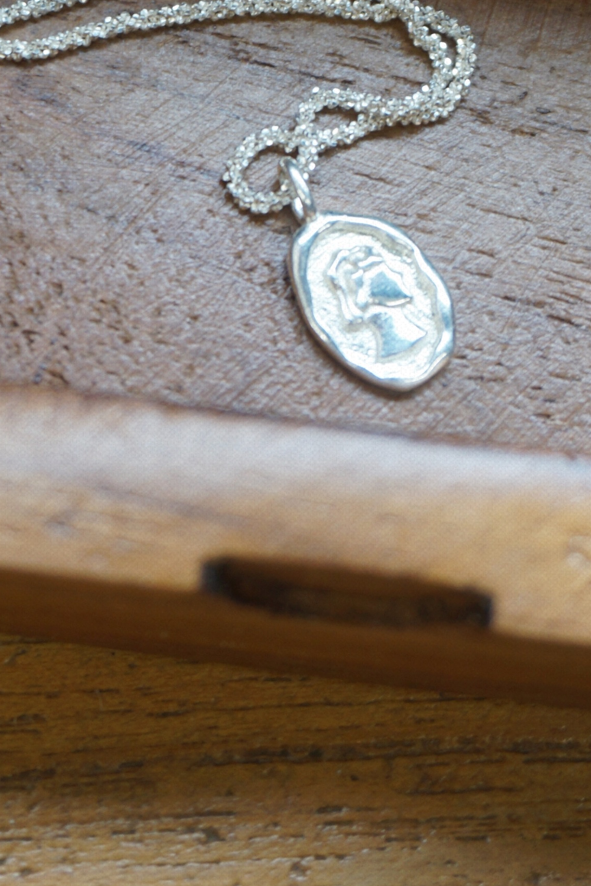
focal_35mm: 106
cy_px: -2
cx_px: 83
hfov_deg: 12.8
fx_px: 2615
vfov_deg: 18.7
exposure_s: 1/60
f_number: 4.5
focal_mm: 29
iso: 200
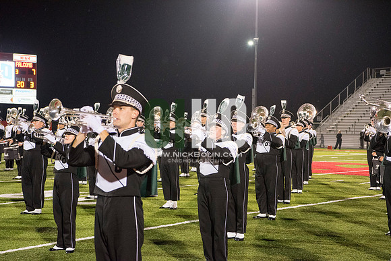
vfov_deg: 19.5
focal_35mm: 70
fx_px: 760
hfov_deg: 28.8
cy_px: 130
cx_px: 196
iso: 5000
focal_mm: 70
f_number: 5.6
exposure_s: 1/320
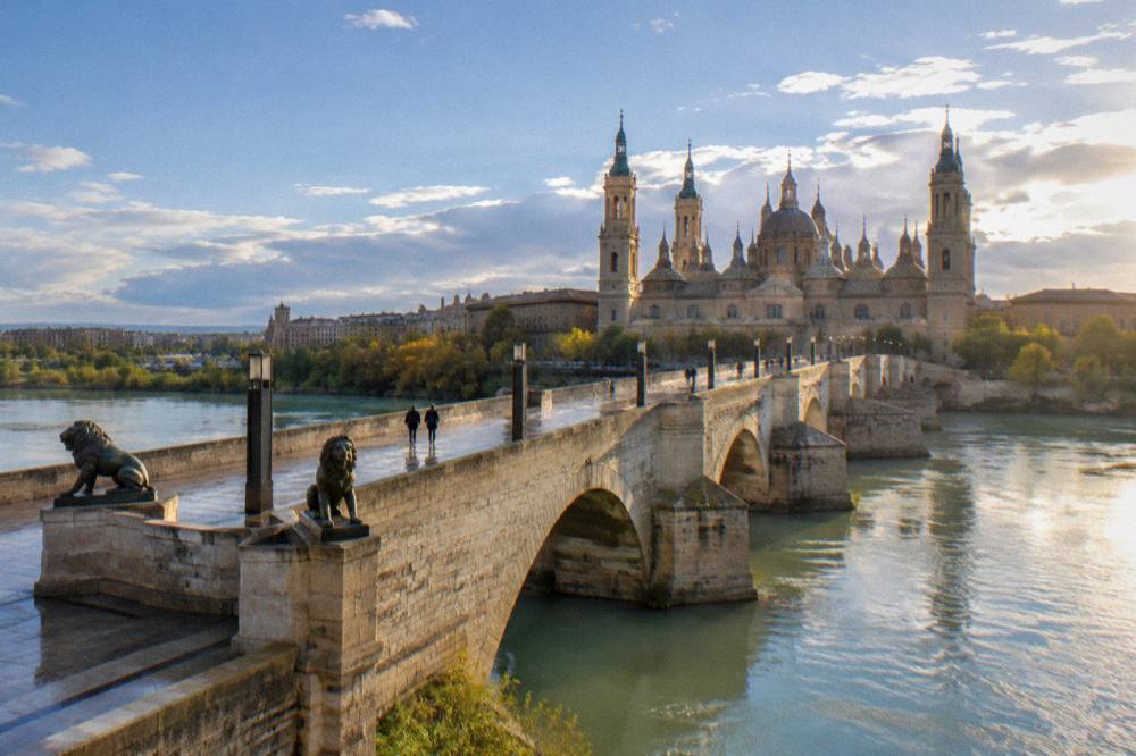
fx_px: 1104
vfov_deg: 37.8
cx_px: 568
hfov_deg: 54.5
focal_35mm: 35
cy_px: 378
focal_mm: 35
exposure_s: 1/640
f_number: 9
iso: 320
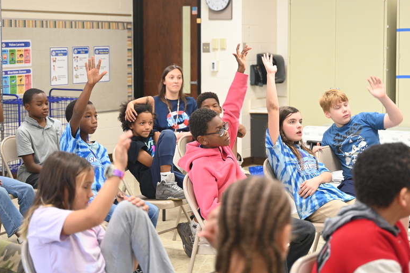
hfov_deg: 28.0
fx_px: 819
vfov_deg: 18.9
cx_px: 254
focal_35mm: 72
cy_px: 99
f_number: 2.8
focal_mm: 54
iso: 900
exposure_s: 1/125
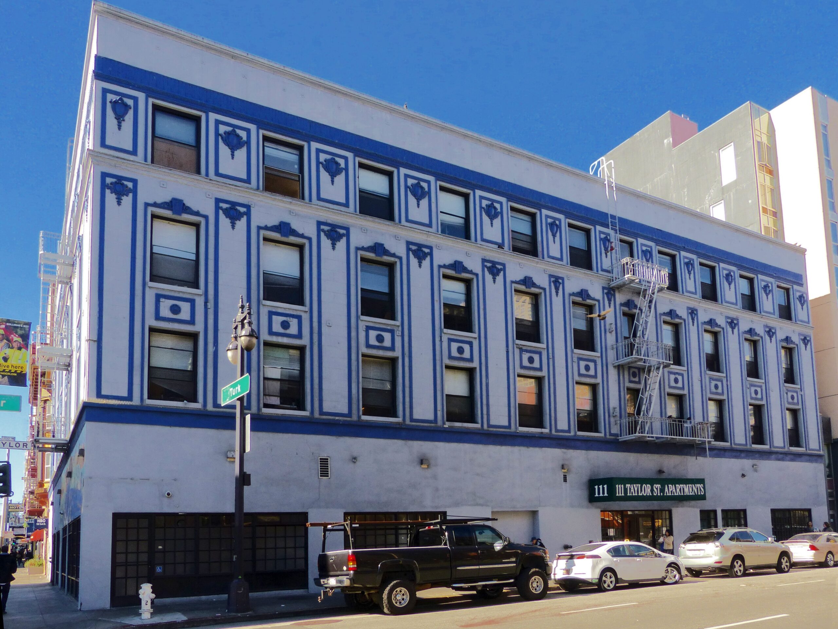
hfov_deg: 69.4
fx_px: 605
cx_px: 419
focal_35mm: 25
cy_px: 314
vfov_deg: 54.9
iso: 100
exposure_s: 1/400
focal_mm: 4.5
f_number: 4
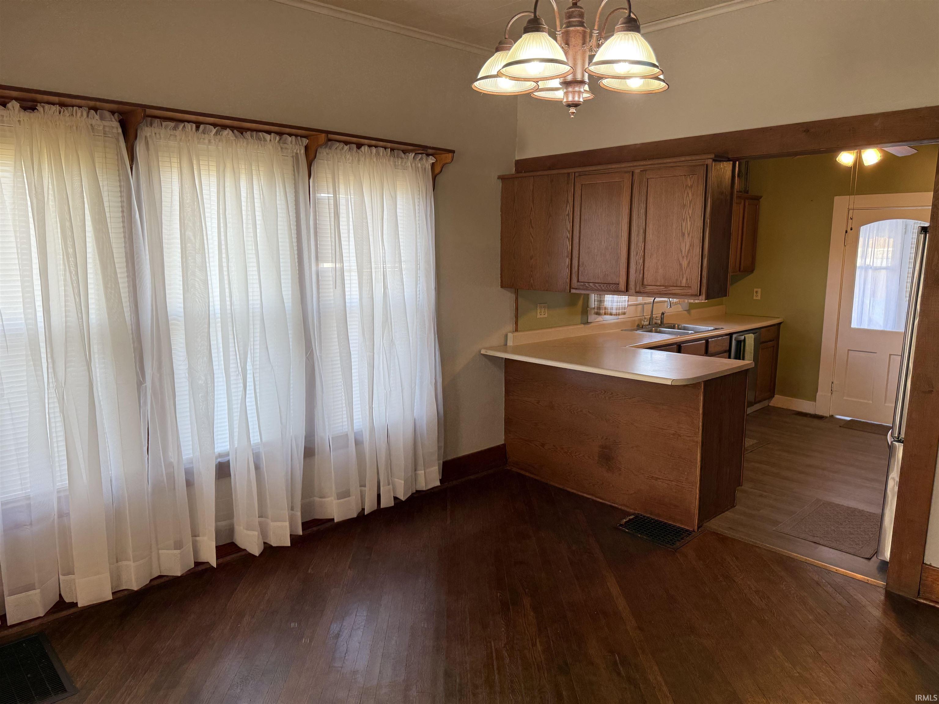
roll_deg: +0.0
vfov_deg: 56.8
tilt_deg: -8.6
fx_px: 651
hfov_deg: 71.6
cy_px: 352
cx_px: 470
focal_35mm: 24
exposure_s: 1/120
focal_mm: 6.76
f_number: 1.78
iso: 160
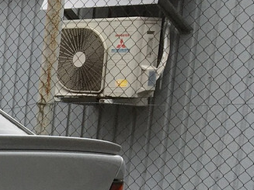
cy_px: 320
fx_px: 1042
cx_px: -364
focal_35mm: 142
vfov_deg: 10.0
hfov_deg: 11.4
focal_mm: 4.15
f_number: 2.2
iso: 25
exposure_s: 1/472
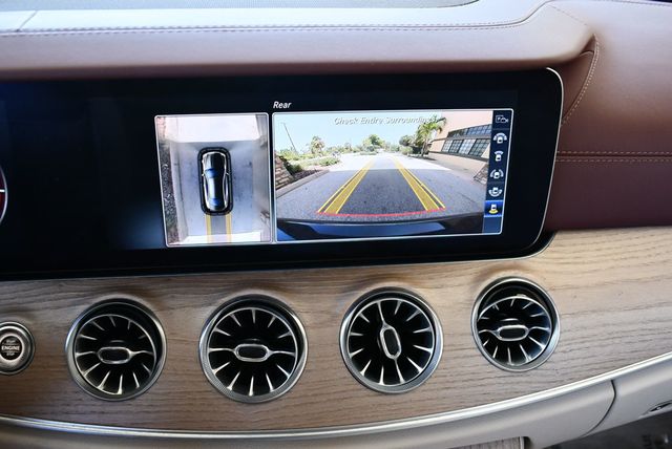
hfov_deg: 53.1
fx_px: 673
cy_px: 224
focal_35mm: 36
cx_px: 336
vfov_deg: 36.9
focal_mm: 18
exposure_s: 1/250
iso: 800
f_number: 3.5
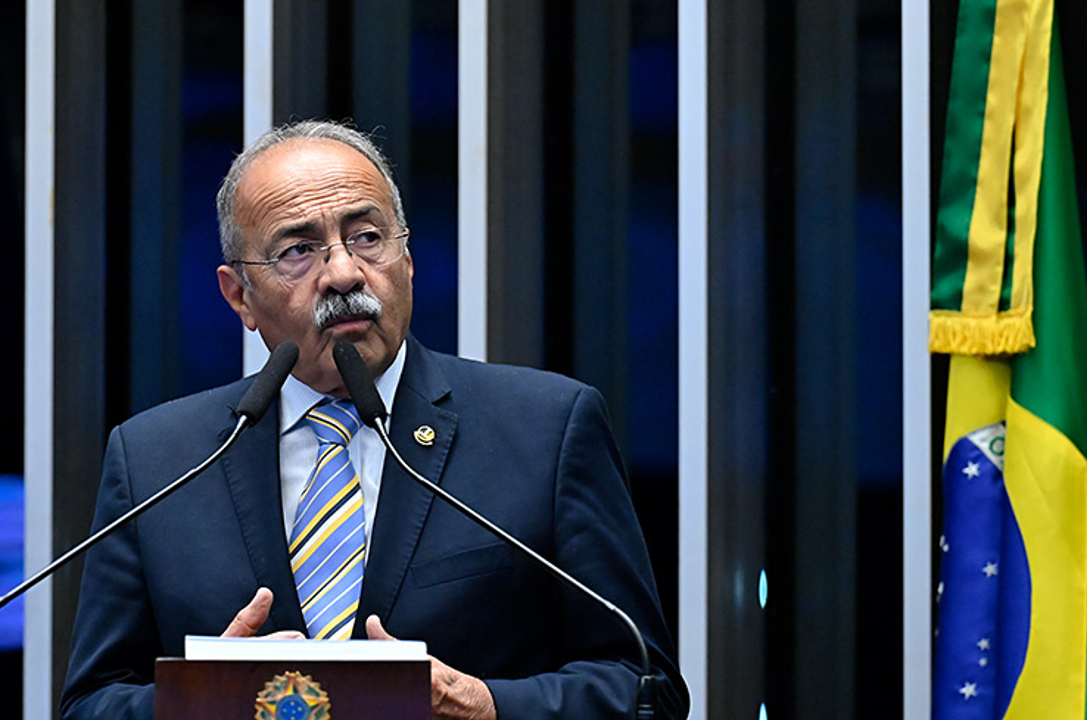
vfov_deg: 5.9
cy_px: 373
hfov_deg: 8.9
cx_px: 485
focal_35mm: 233
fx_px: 7022
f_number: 4.5
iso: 6400
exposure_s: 1/160
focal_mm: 200
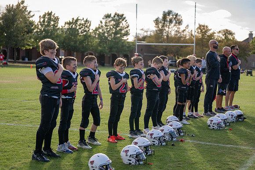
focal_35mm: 70
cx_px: 128
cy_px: 85
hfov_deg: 28.8
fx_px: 496
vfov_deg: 19.5
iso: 100
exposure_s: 1/640
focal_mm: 70
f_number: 2.8
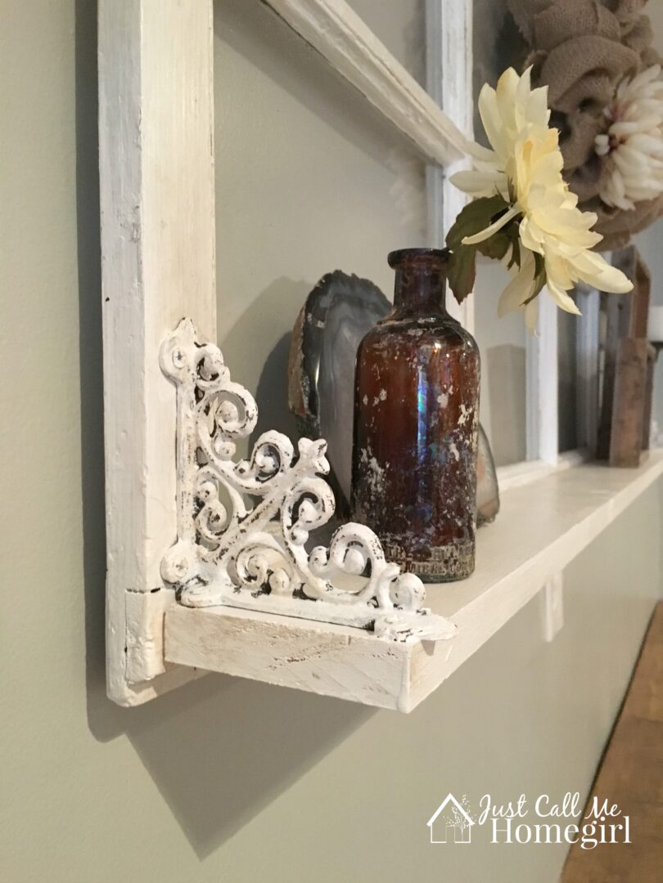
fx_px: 741
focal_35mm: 29
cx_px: 332
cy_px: 442
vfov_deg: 61.7
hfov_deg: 48.2
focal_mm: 4.15
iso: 250
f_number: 2.2
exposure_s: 1/15
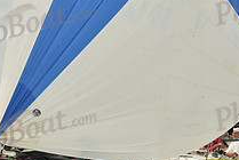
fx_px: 1290
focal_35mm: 194
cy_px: 177
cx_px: 157
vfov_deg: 7.1
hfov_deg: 10.6
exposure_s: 1/640
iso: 250
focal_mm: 70
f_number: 10
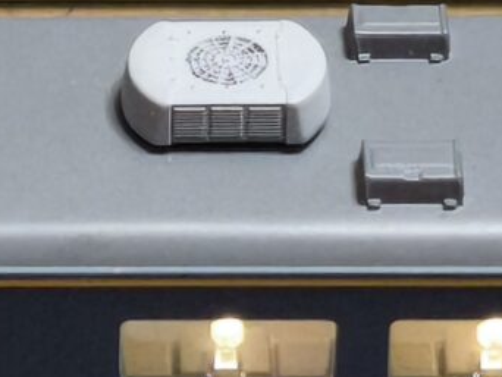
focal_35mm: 449
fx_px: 6516
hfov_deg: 4.4
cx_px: 242
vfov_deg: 3.3
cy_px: -48
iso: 400
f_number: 1.6
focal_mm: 6.57
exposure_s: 1/50
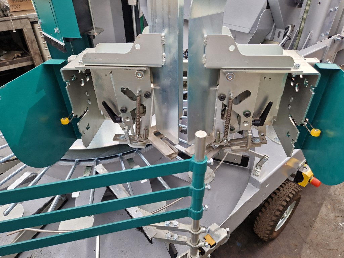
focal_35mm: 23
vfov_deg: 58.9
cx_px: 172
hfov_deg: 73.9
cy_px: 129
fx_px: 229
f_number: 1.8
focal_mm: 5.4
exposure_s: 1/180
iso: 50
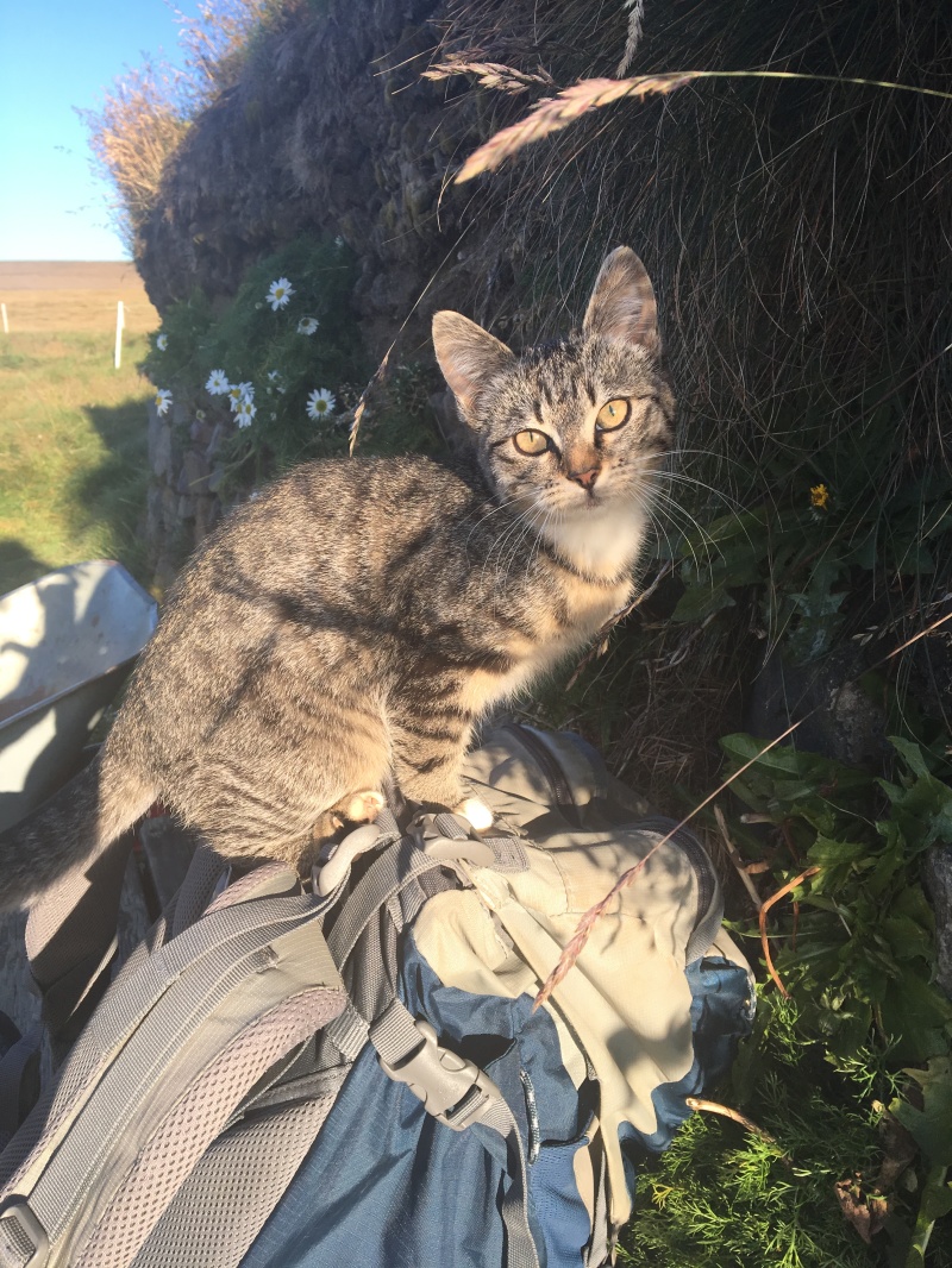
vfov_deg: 61.6
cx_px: 476
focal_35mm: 29
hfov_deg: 48.2
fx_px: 1063
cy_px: 634
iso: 25
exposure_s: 1/411
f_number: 2.2
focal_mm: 4.15
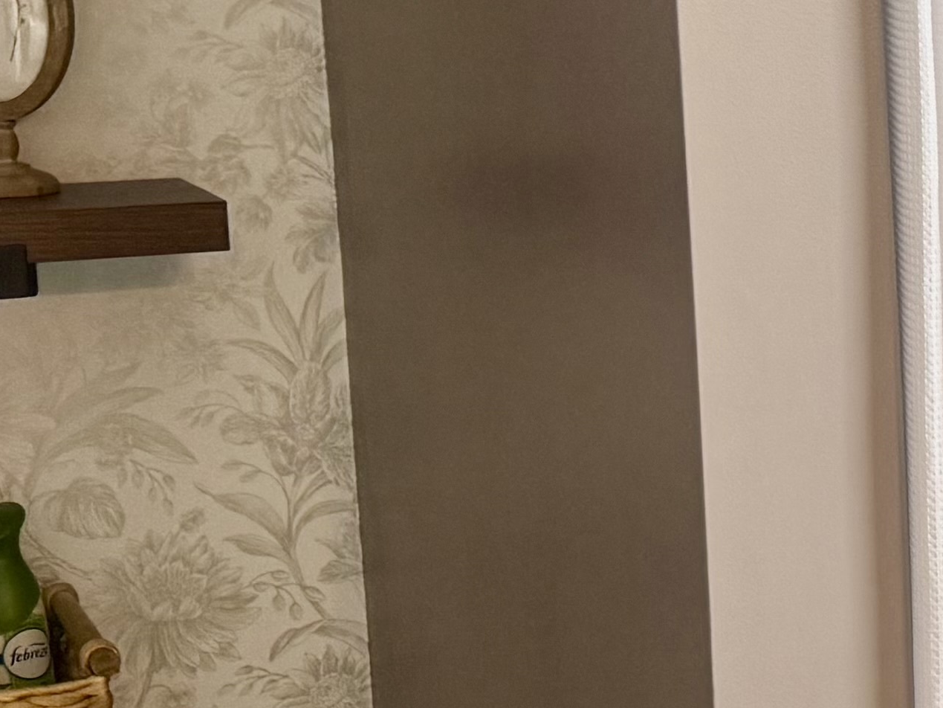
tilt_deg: -7.7
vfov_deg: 13.7
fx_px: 2942
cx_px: 1418
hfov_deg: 16.6
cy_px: 320
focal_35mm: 108
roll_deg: +1.3
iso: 125
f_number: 1.78
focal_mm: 6.76
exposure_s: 1/60
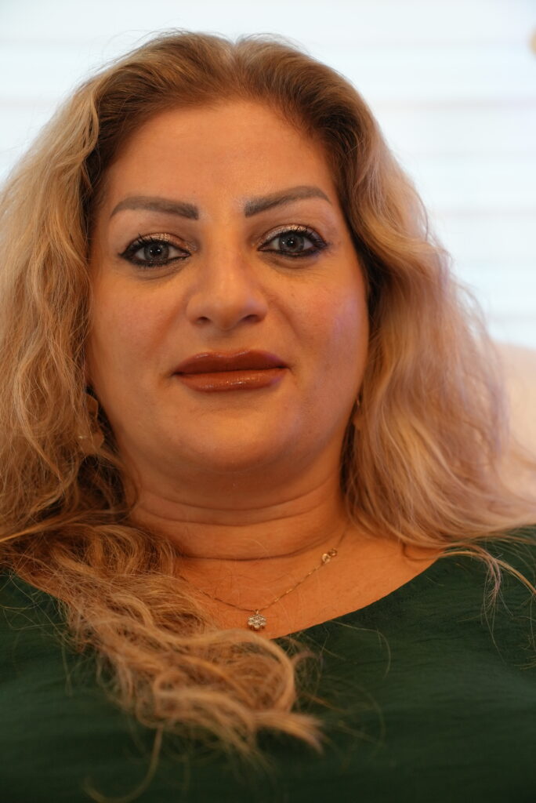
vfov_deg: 28.8
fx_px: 1561
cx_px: 268
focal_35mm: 70
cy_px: 402
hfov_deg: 19.5
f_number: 4
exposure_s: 1/160
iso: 1600
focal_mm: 70
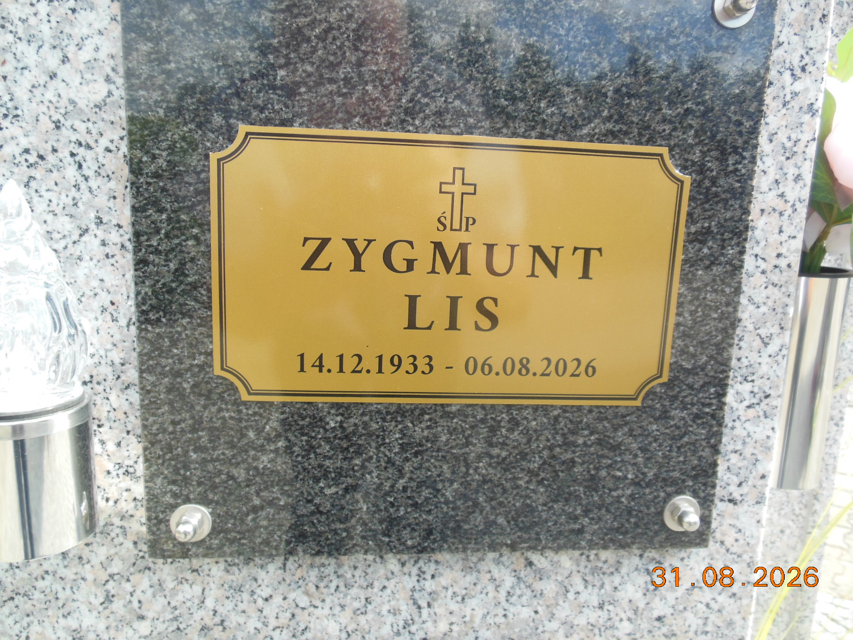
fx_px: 616
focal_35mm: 25
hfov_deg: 69.4
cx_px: 426
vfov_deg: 54.9
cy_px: 320
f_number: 3.2
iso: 125
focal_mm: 4.5
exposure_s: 1/320
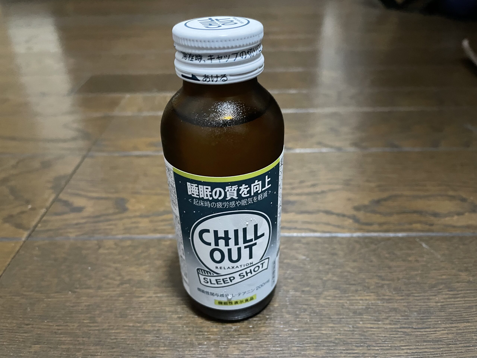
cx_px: 238
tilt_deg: -32.7
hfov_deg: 67.3
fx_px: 358
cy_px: 179
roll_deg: +1.7
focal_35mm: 26
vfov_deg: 53.1
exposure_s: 1/30
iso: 800
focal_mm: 4.2
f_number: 1.6
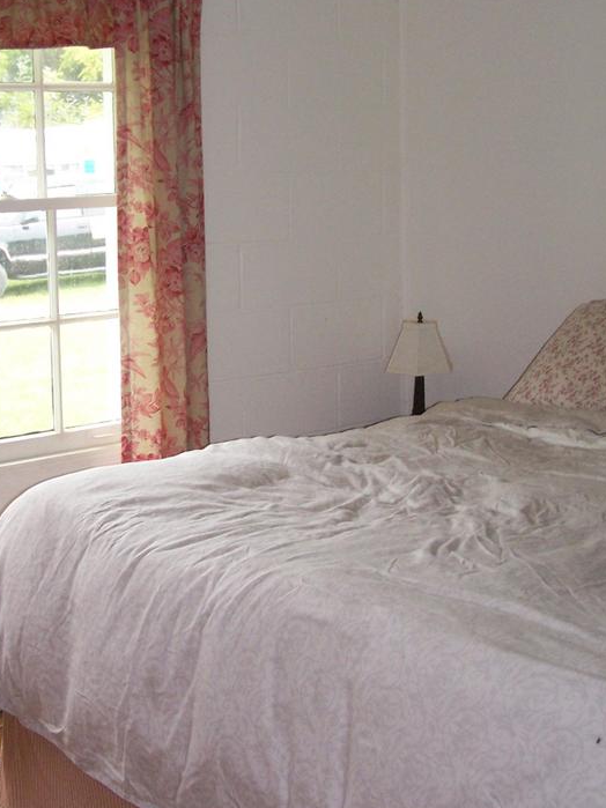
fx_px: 1471
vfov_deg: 30.7
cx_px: 260
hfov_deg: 23.3
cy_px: 355
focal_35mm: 63
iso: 140
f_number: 2.9
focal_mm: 7.1
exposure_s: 1/90
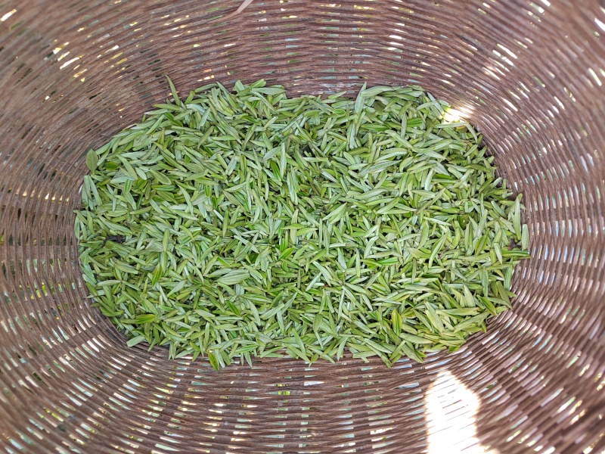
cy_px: 227
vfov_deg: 58.9
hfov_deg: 73.9
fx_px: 402
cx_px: 302
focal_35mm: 23
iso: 638
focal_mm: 5.52
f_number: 1.9
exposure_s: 1/100
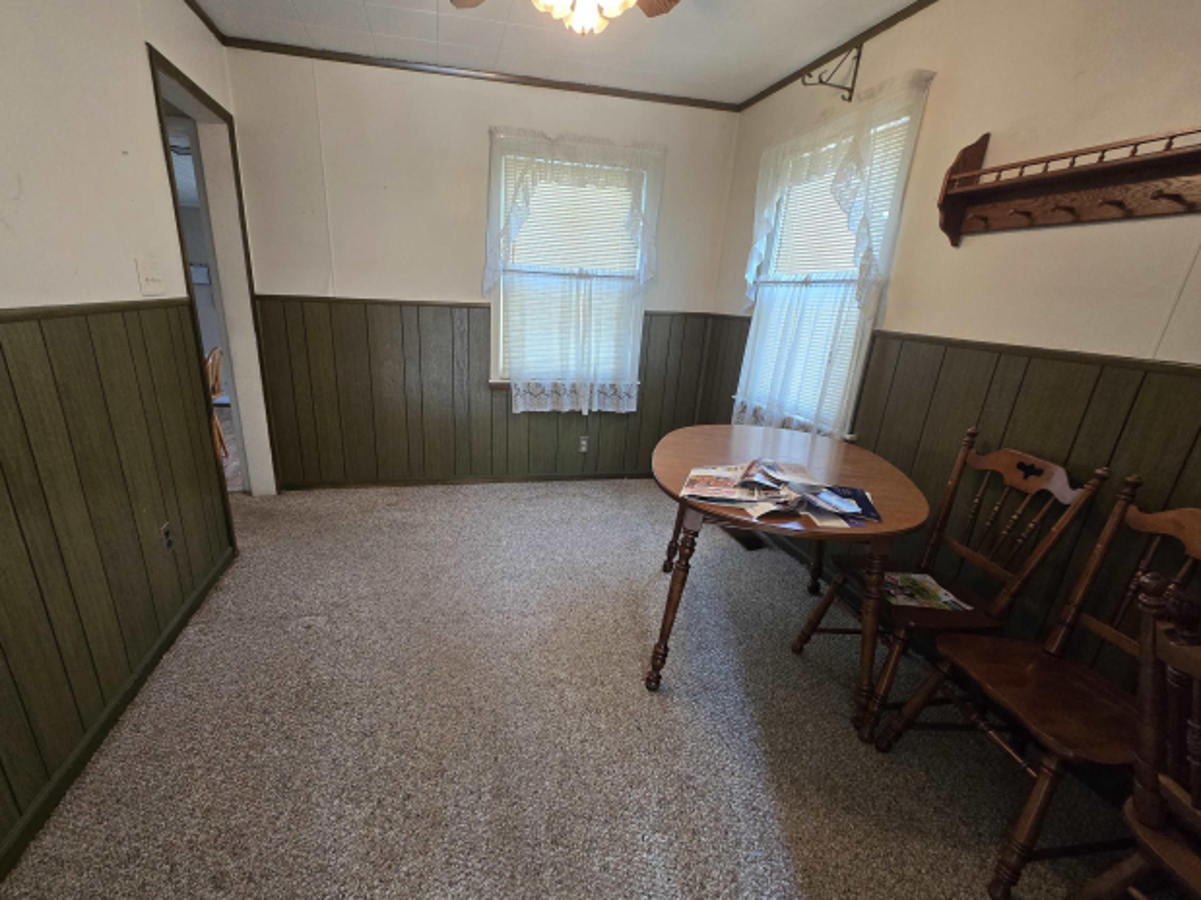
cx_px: 568
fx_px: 486
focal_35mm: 14
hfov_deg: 102.0
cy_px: 475
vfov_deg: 85.6
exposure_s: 1/60
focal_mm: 2.2
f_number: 2.2
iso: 320
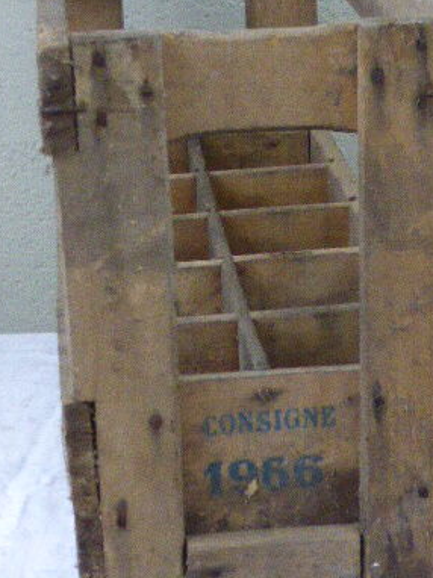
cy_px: 251
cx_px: 276
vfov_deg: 18.0
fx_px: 1820
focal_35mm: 109
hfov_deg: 13.6
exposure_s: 1/100
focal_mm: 11
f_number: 4.8
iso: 1600
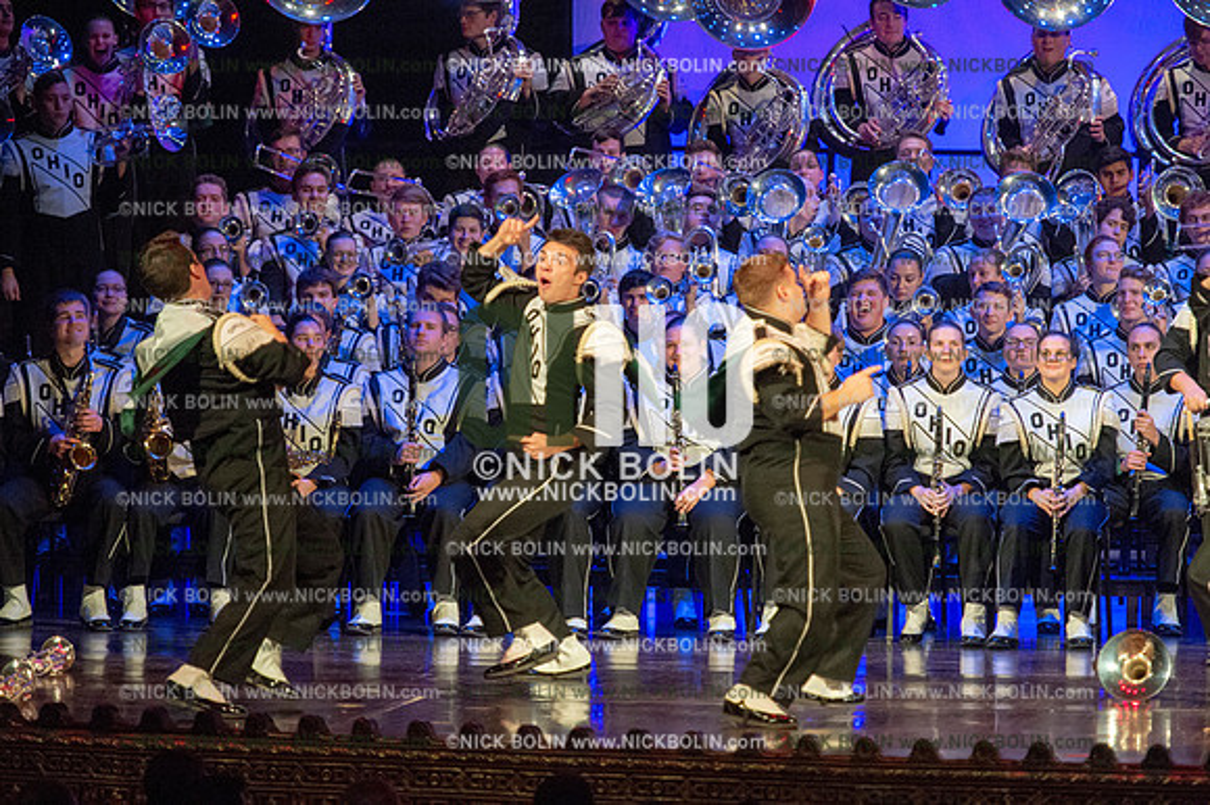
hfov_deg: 8.6
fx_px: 8062
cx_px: 605
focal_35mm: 240
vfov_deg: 5.7
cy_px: 402
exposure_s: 1/320
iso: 8000
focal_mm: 240
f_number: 5.6
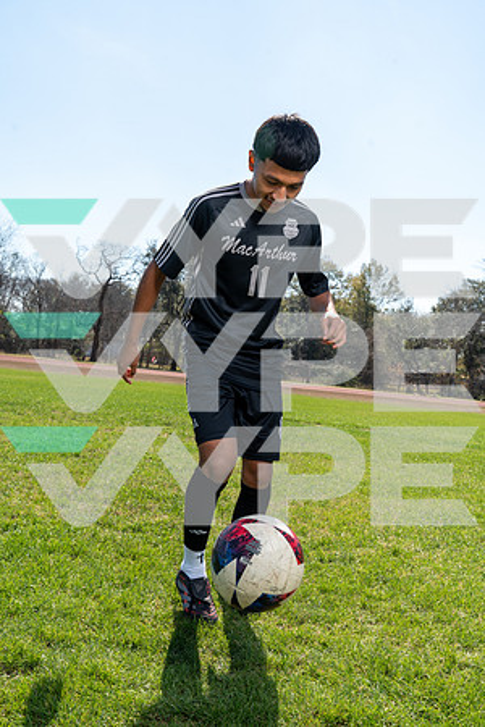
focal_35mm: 36
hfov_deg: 36.9
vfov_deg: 53.1
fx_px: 727
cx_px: 242
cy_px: 364
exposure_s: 1/200
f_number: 9
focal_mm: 36
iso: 100
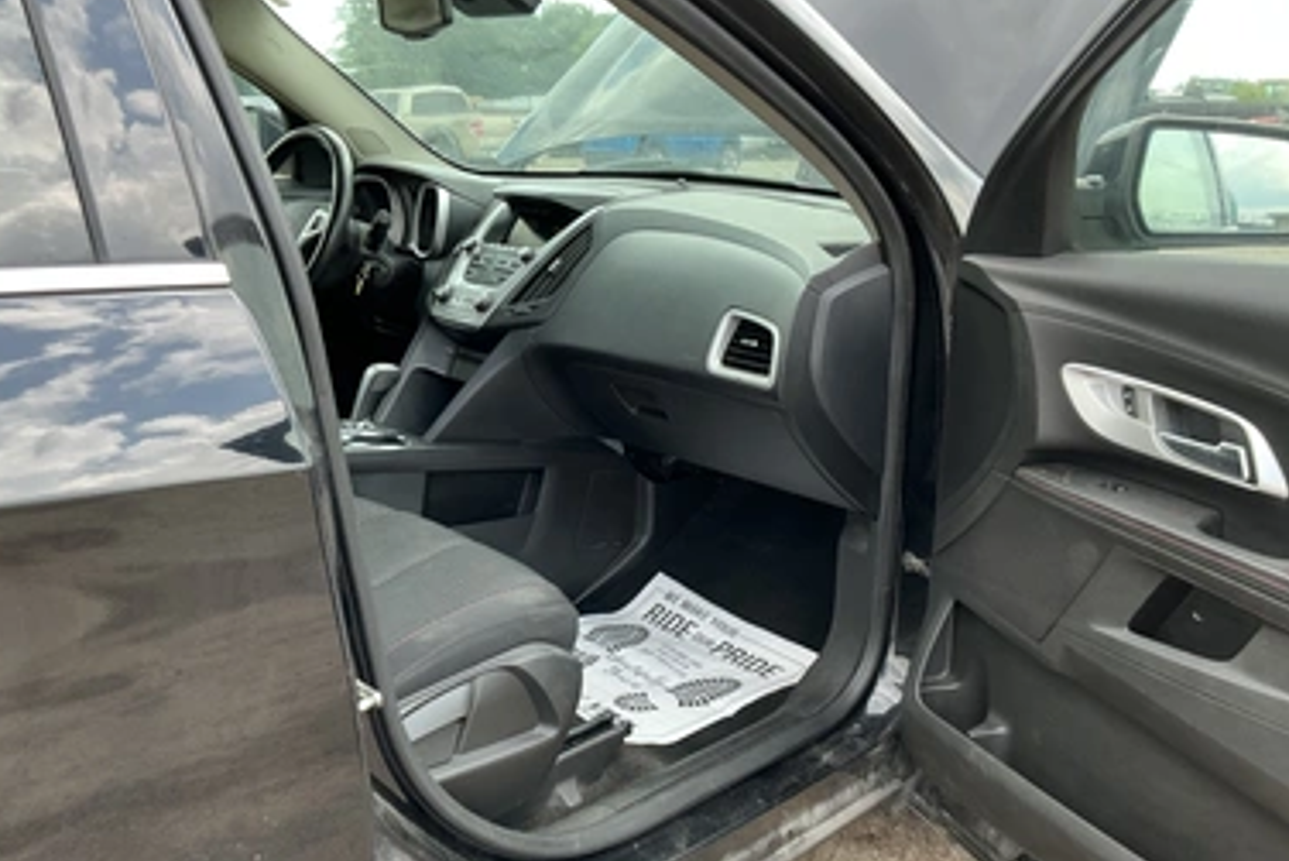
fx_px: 1110
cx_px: 607
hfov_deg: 60.2
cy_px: 473
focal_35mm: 31
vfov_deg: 42.3
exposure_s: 1/122
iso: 25
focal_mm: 3
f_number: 1.8
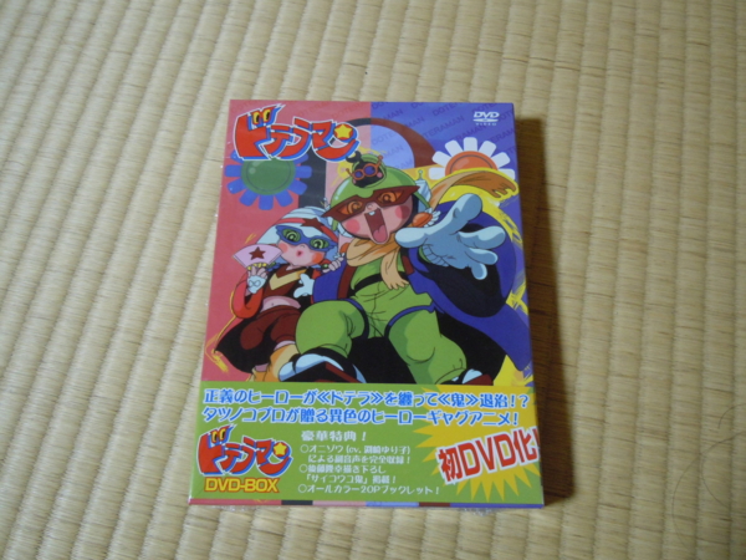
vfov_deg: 46.8
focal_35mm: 30
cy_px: 280
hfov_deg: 60.0
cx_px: 373
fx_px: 647
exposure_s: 1/13
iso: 400
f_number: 3.5
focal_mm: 5.4
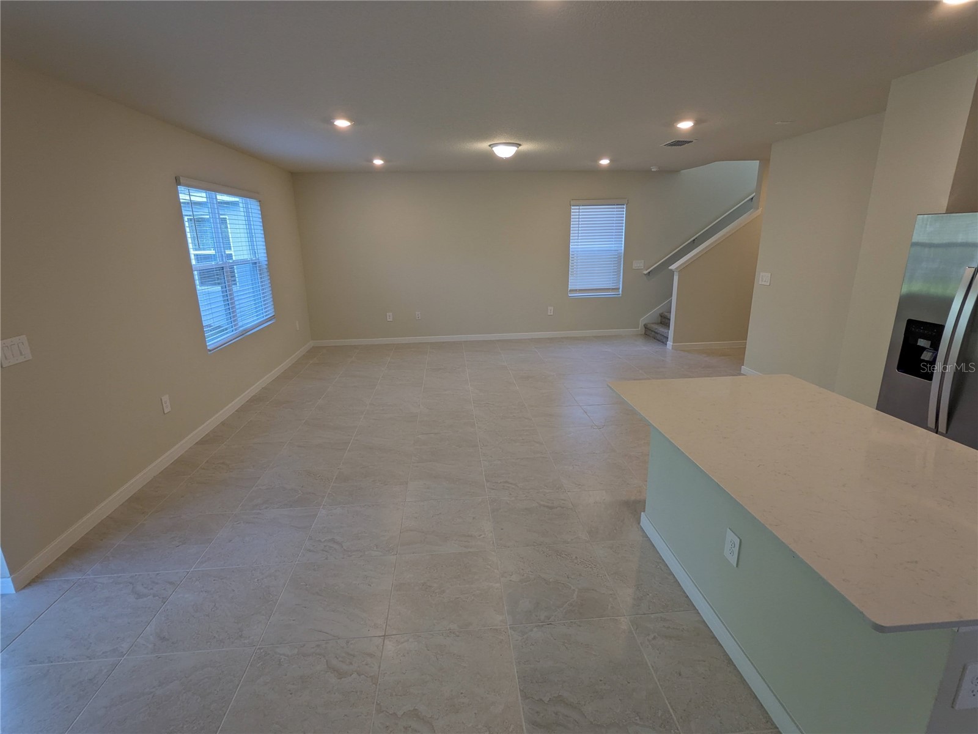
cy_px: 367
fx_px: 452
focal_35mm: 16
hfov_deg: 94.5
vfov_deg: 78.1
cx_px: 489
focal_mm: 2.22
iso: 42
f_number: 2.2
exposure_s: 1/40
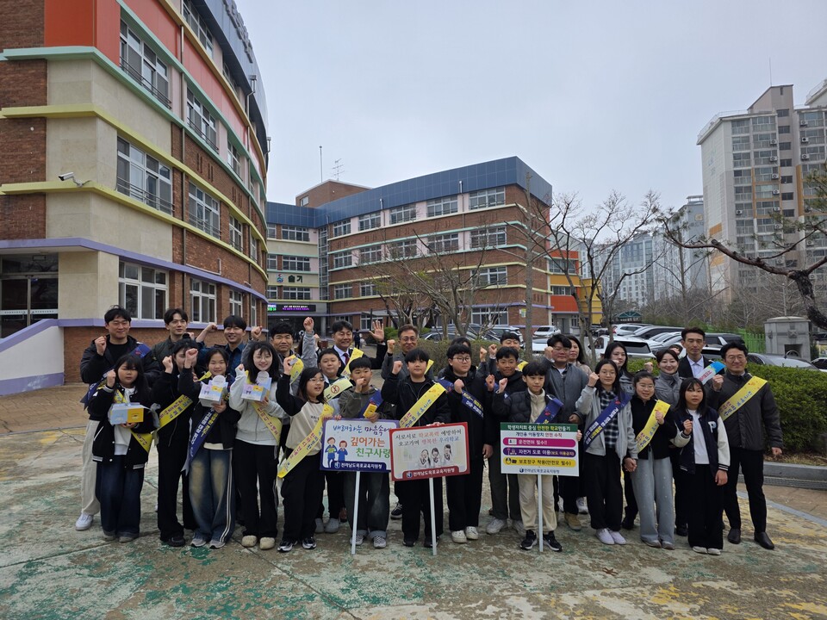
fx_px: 549
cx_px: 414
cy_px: 310
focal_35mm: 23
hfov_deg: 73.9
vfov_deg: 58.9
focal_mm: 6.3
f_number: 1.7
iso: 80
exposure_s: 1/1387
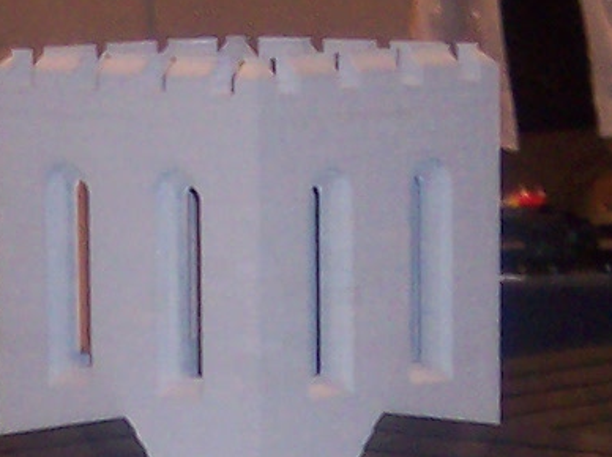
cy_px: 886
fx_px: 4467
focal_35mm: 253
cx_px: 107
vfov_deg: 5.7
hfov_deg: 7.8
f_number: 2.8
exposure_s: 1/30
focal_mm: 8
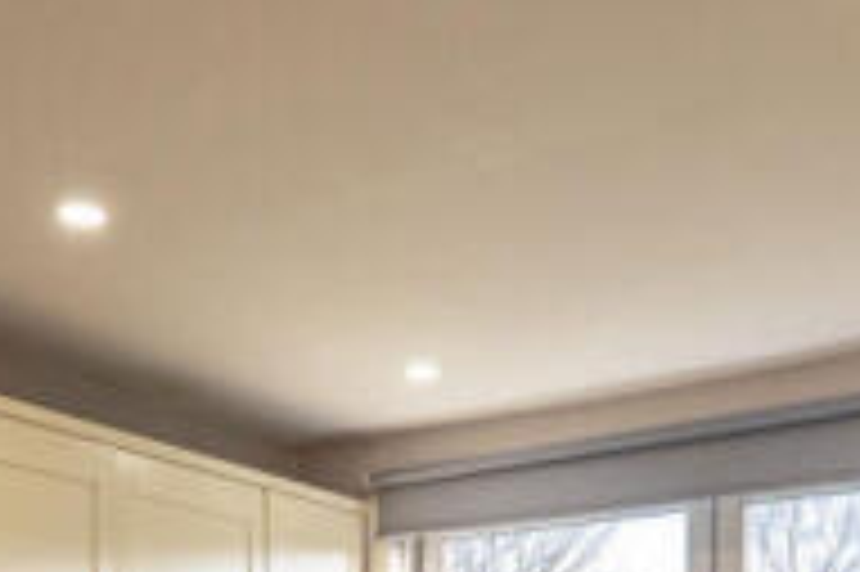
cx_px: 331
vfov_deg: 23.7
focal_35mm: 48
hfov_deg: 40.9
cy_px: 795
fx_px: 1146
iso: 640
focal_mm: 14
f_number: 8
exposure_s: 1/60
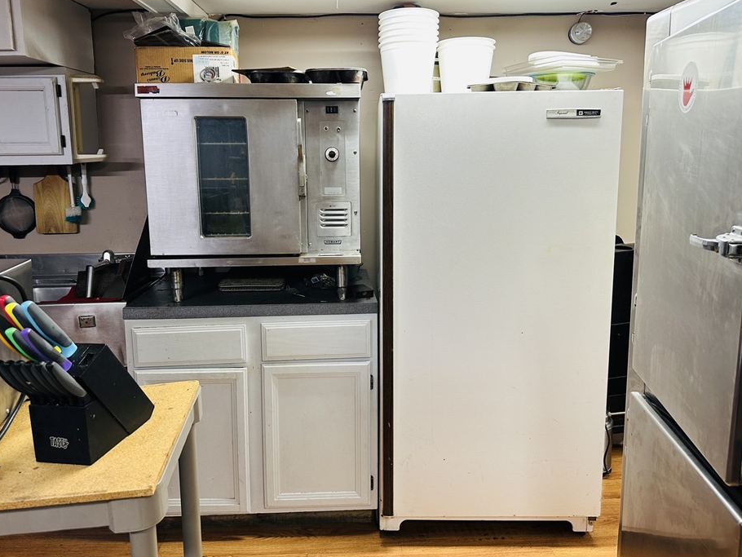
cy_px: 249
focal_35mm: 27
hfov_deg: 65.3
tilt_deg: -7.2
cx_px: 357
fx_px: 579
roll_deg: +0.0
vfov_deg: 51.3
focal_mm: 6.86
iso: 125
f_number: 1.78
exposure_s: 1/60
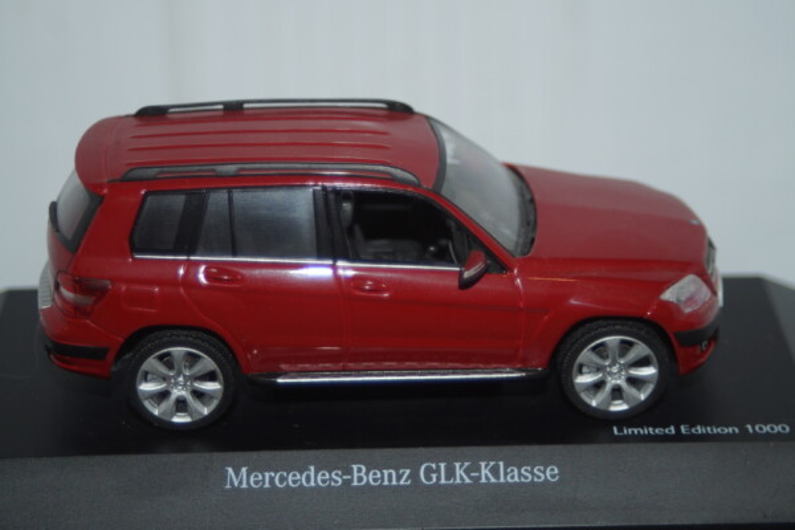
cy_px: 265
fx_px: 1987
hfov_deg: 22.6
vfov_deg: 15.2
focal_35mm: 90
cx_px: 398
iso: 200
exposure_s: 1/60
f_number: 5.6
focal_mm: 60
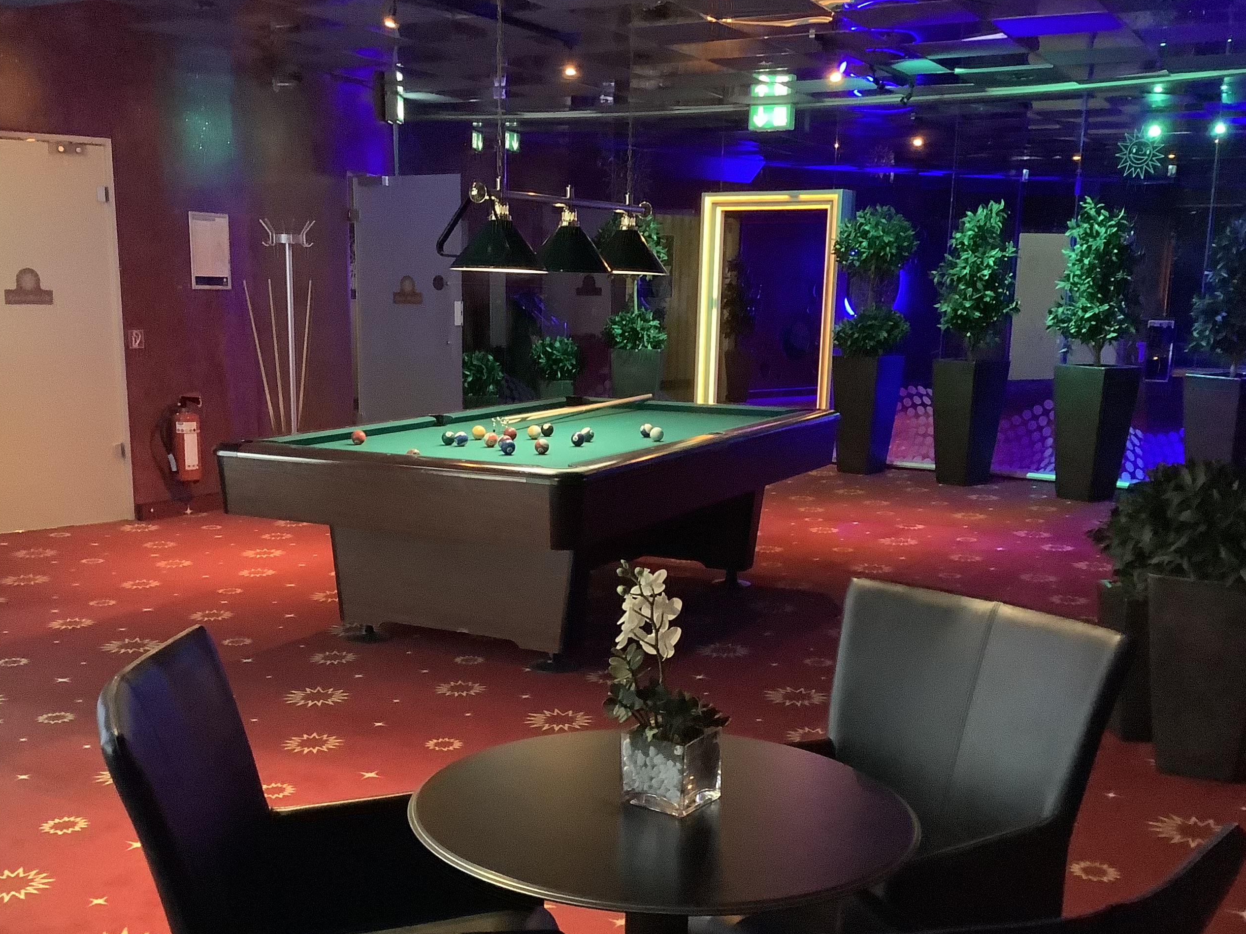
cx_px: 553
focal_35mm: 40
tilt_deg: -11.4
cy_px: 596
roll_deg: -0.9
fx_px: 1440
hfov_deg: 46.7
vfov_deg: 35.7
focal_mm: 3.3
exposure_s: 1/25
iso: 640
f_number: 2.4
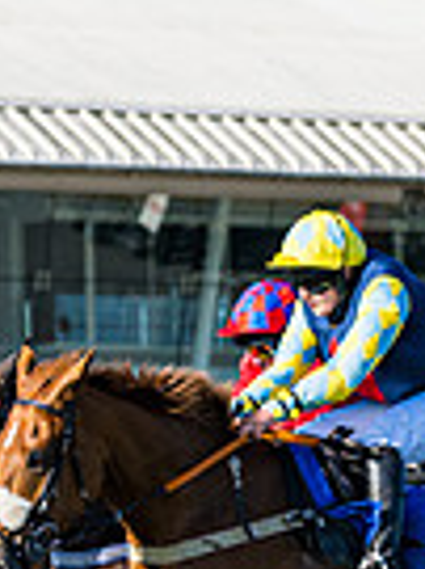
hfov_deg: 2.8
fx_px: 8657
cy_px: 890
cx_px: 268
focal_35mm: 528
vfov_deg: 3.7
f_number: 4
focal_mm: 95
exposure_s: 1/1250
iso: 100
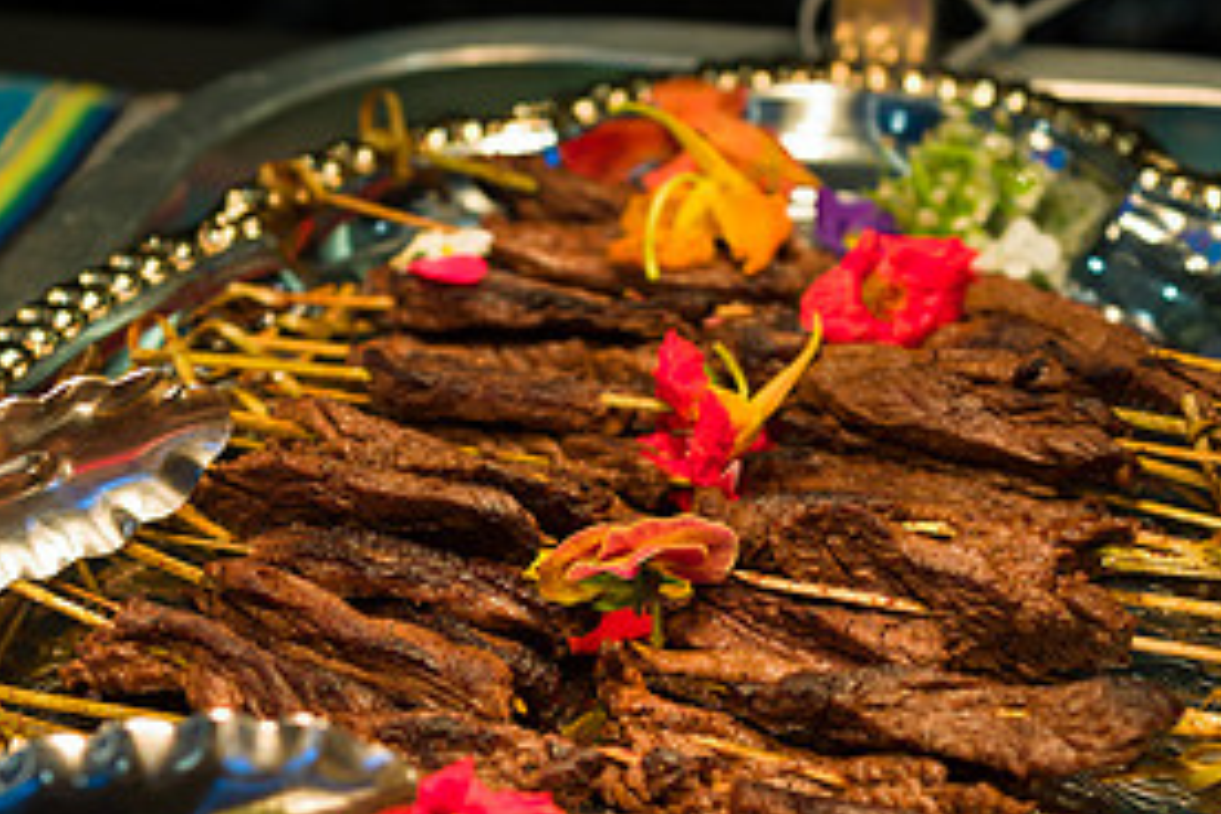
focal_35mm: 84
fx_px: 2849
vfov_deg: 16.0
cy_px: 805
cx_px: 699
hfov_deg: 24.2
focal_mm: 40
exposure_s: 1/400
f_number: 4
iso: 500
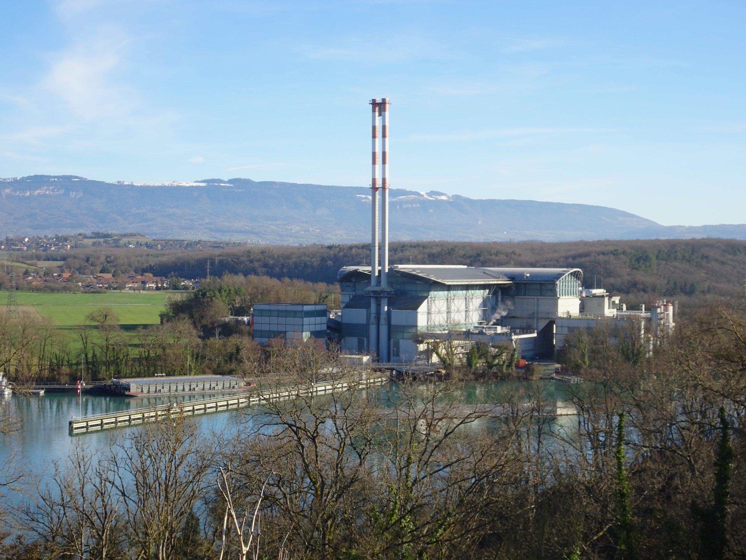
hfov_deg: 35.5
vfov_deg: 27.0
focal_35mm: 54
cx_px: 373
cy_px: 280
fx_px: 1164
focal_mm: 9.18
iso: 80
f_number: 4.5
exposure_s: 1/320
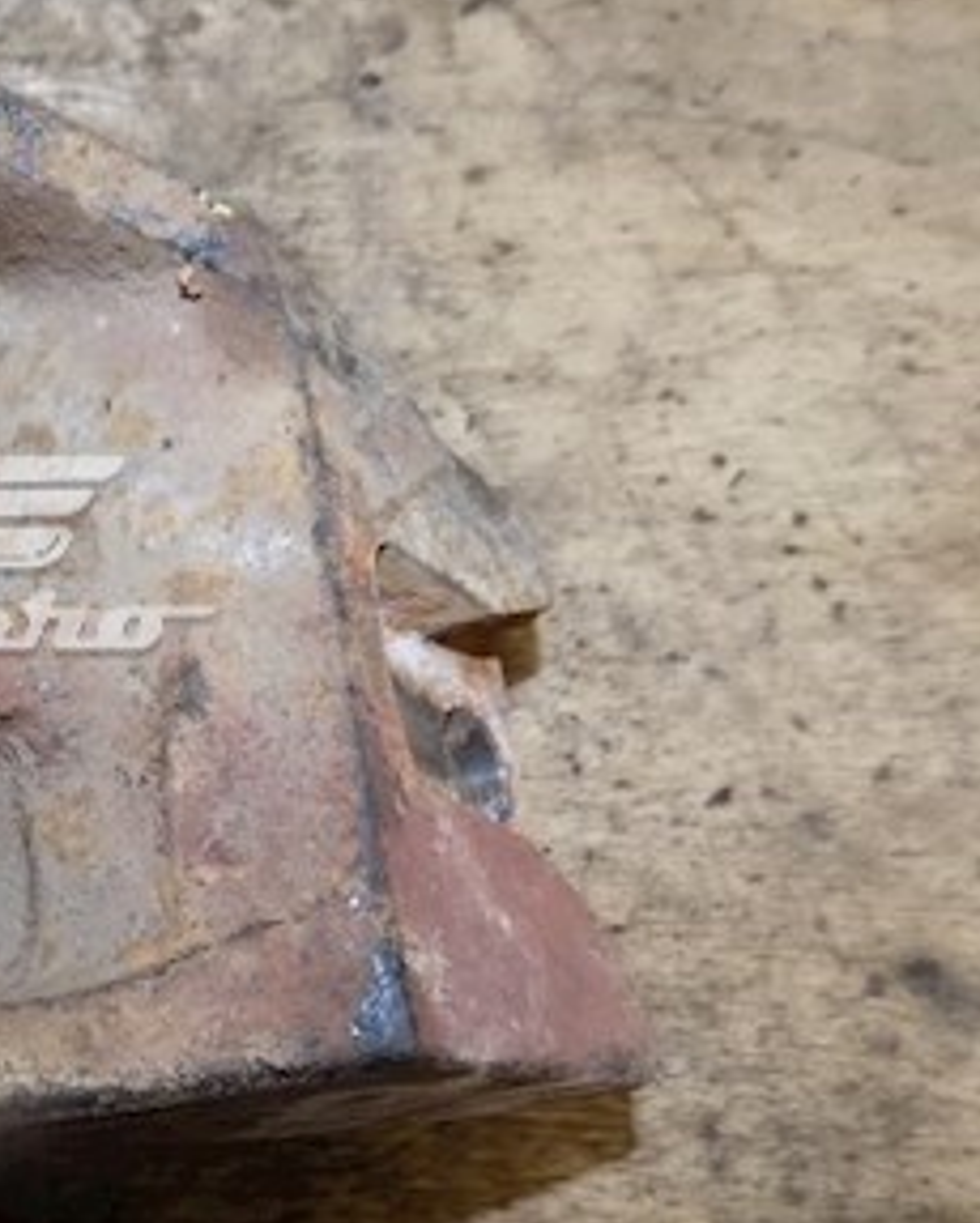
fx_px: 1811
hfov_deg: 25.9
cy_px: 584
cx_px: -298
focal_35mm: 50
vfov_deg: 37.3
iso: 200
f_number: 3.1
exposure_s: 1/30
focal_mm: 4
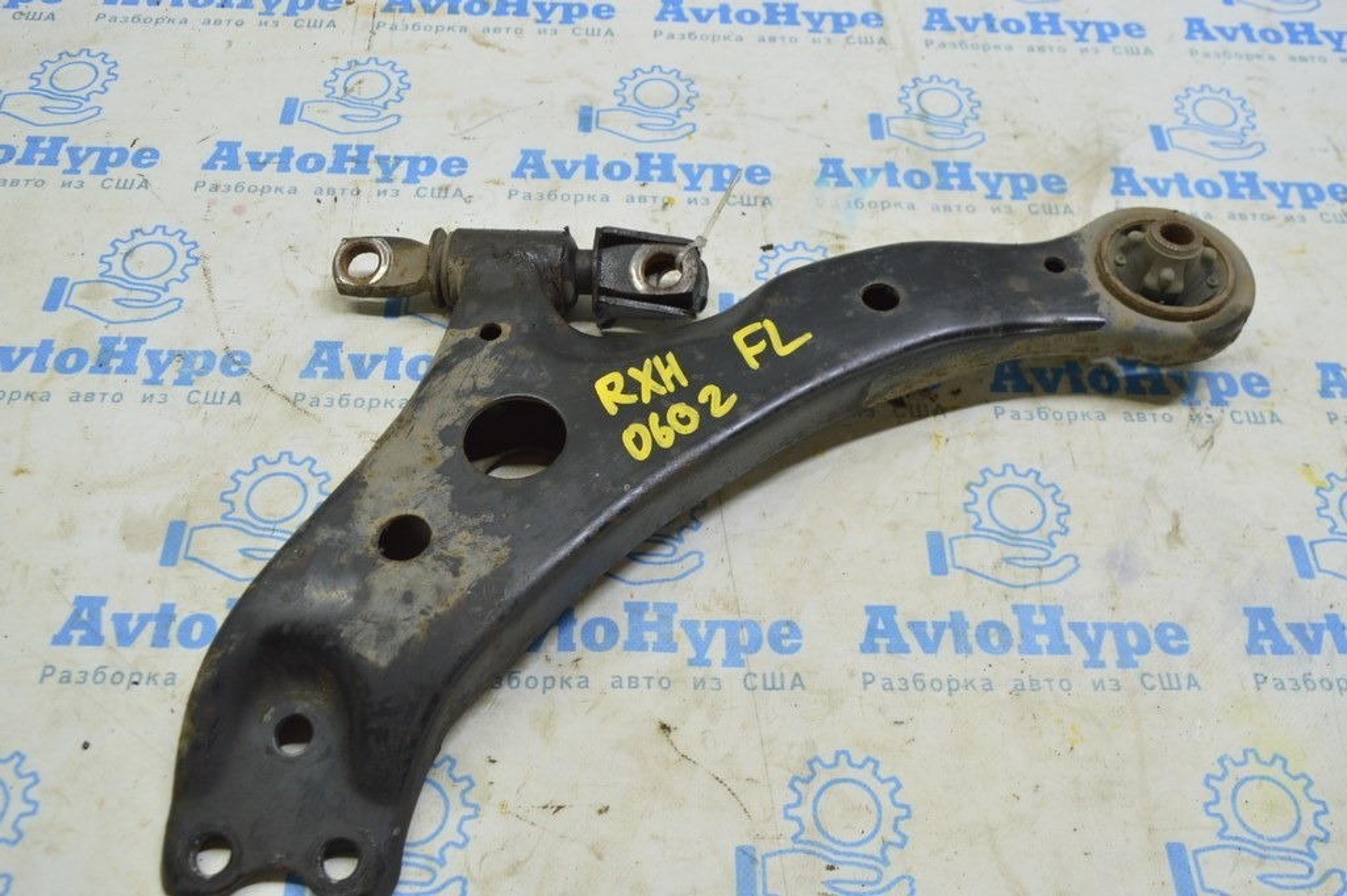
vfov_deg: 39.9
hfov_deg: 57.3
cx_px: 674
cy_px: 448
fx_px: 1234
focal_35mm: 33
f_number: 5.6
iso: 400
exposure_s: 1/20
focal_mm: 22
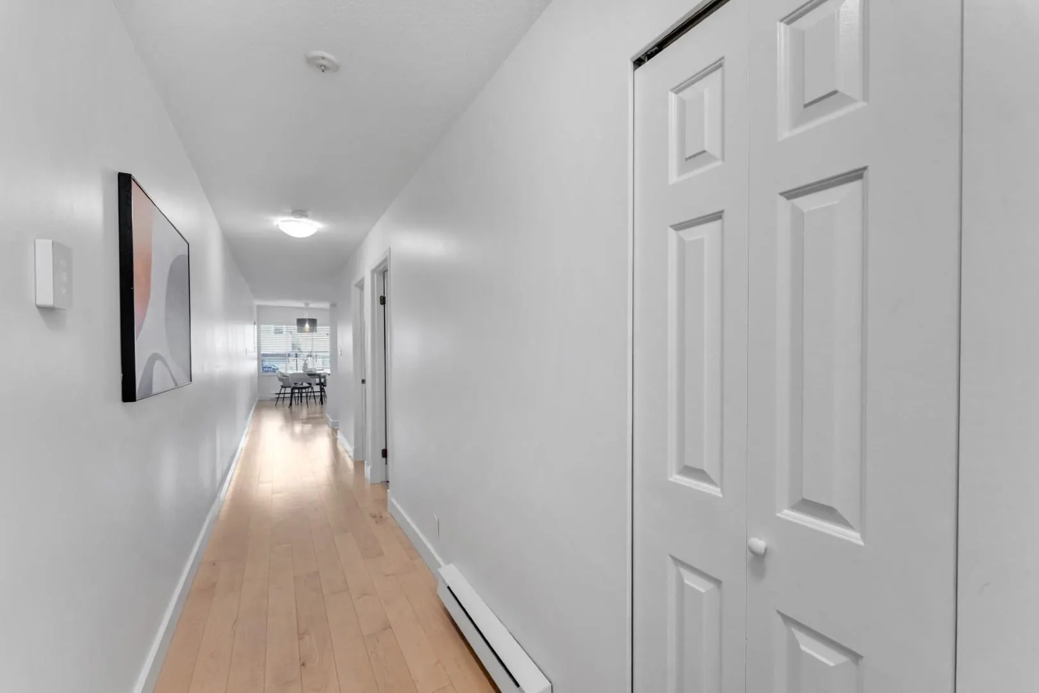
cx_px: 520
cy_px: 346
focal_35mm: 15
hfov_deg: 100.8
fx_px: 430
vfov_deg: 77.7
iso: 400
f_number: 8
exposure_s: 1/40
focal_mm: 14.9
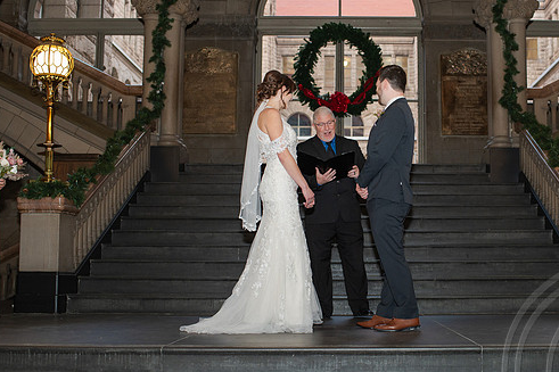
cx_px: 365
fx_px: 776
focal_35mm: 50
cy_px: 198
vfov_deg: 27.0
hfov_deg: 39.2
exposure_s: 1/200
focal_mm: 35
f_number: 3.5
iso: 1000
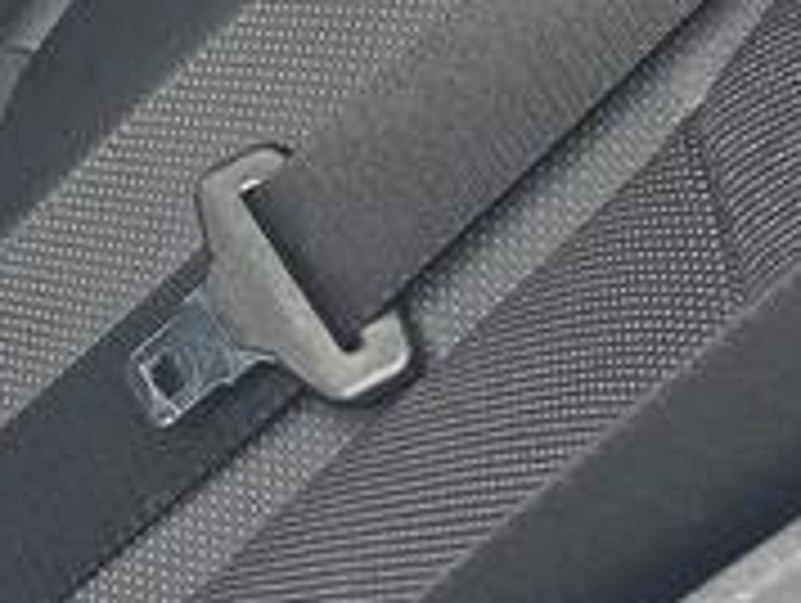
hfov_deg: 10.3
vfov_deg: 8.8
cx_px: -1130
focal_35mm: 165
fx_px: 3823
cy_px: -302
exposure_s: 1/180
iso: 160
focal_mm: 6.3
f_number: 1.7
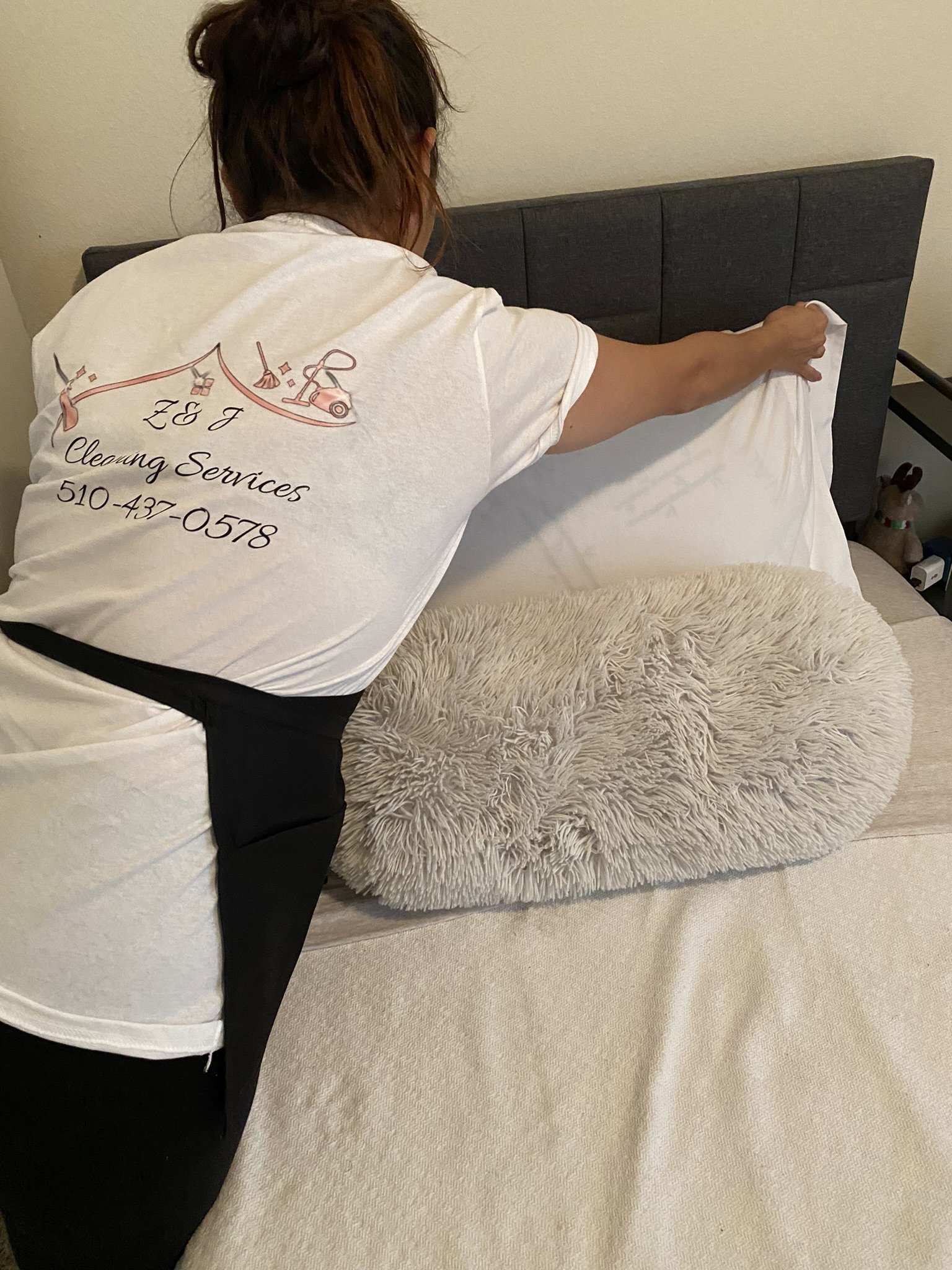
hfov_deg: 53.1
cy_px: 635
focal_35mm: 26
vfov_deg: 67.3
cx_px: 476
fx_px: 953
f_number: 1.8
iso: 500
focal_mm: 4.25
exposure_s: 1/60
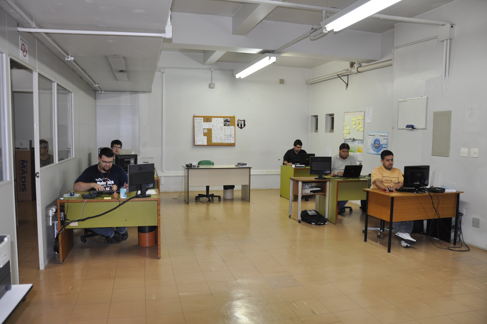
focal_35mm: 27
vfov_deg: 47.8
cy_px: 162
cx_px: 244
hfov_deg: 67.4
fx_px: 365
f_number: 4
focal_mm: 18
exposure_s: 1/30
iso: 400
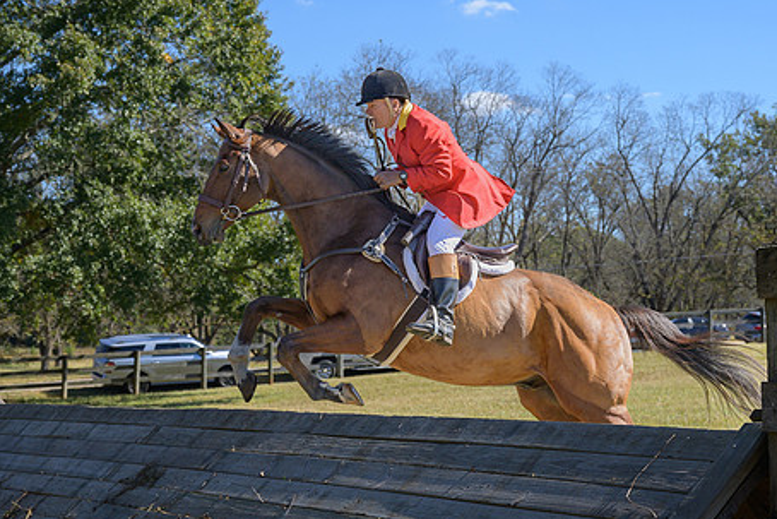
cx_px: 394
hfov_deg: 27.0
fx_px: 1619
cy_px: 201
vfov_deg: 18.2
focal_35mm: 75
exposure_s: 1/800
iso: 200
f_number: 5.6
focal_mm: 44
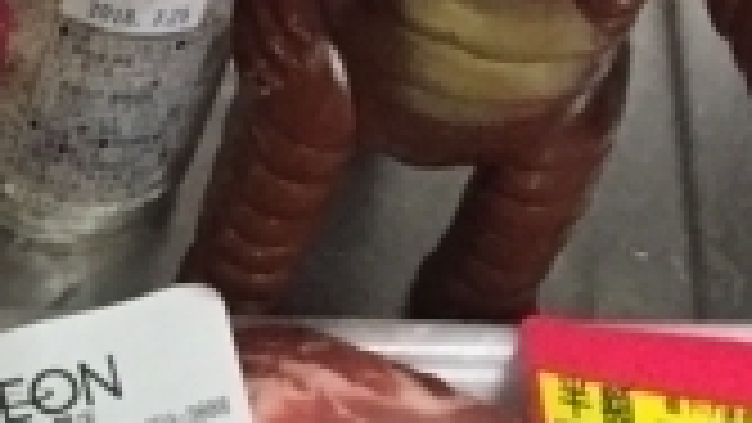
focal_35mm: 151
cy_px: 1170
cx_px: -306
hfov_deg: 13.6
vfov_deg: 7.3
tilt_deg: -68.1
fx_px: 3011
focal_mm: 4.15
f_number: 2.2
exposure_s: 1/30
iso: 250
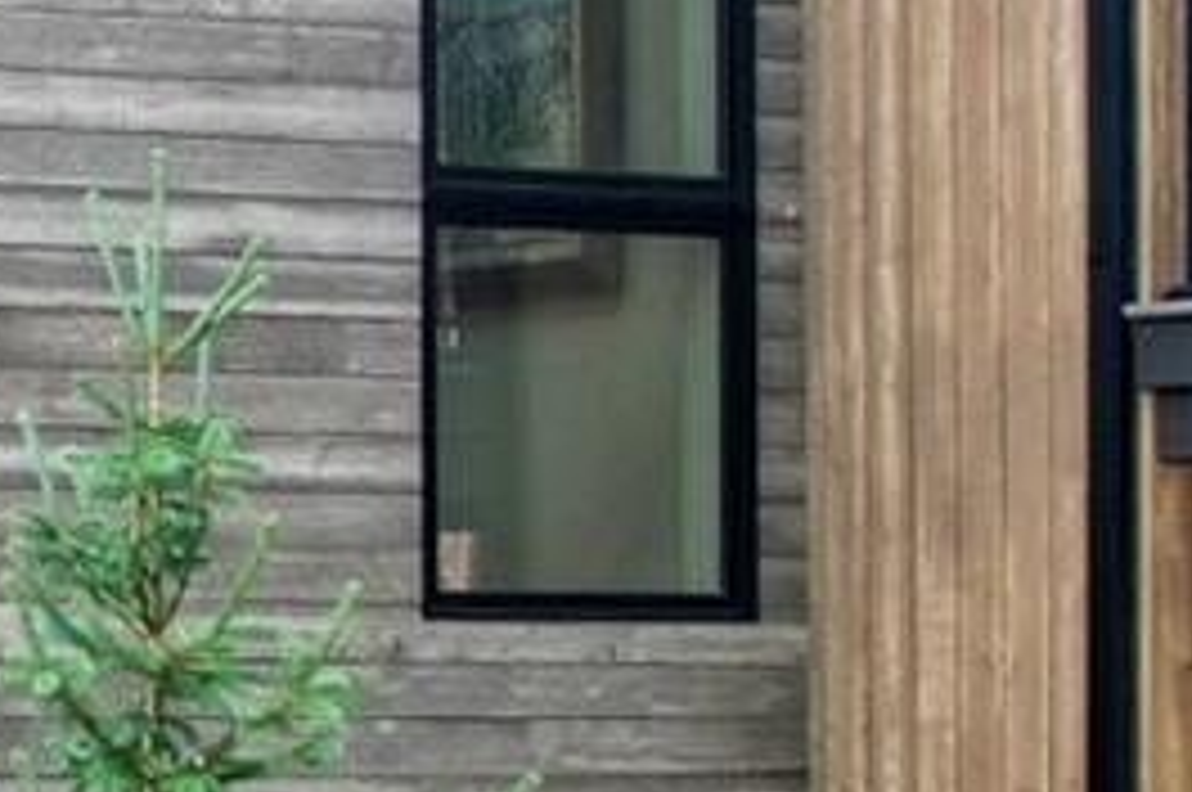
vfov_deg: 10.3
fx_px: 4398
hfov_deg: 12.6
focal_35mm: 133
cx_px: -1507
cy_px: 621
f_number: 2.8
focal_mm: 8.4
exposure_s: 1/500
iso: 120
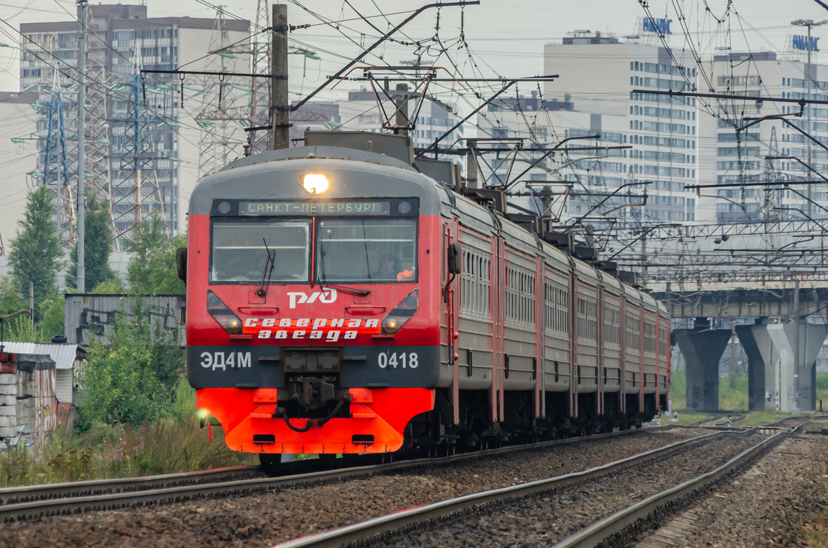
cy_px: 274
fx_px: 5165
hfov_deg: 9.2
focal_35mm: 225
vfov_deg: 6.1
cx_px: 414
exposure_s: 1/250
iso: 360
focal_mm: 150
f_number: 6.3
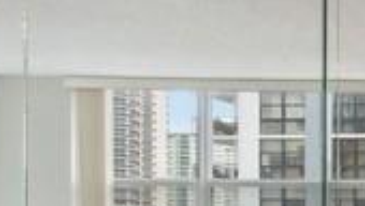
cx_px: 691
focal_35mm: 74
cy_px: 256
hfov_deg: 19.5
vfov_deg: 15.7
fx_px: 717
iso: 200
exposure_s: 1/160
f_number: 4.5
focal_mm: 10
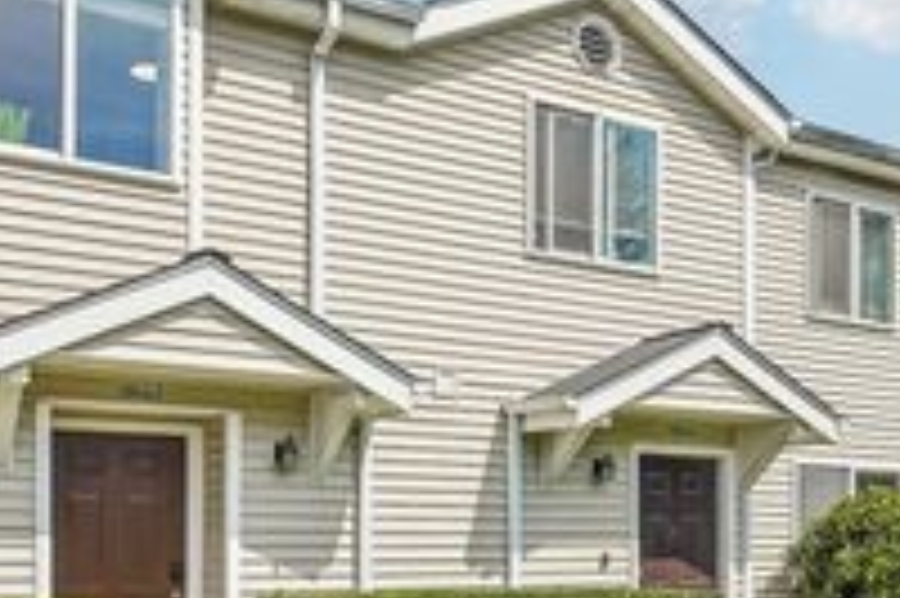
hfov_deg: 48.5
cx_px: 428
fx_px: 999
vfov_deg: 33.2
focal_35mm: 40
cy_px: 232
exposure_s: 1/2500
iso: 1600
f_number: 8
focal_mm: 16
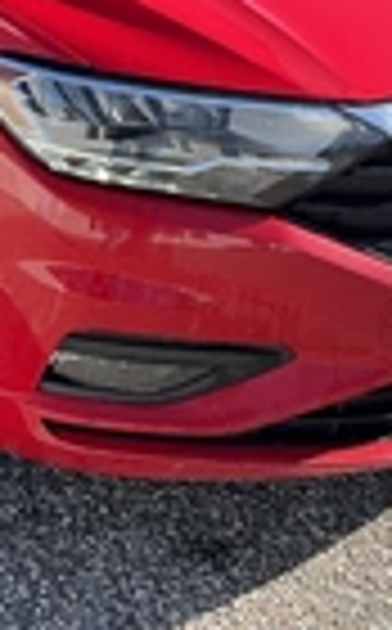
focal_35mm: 88
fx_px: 1510
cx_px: -32
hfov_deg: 14.5
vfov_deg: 22.5
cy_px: -36
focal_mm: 3
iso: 25
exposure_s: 1/551
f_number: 1.8
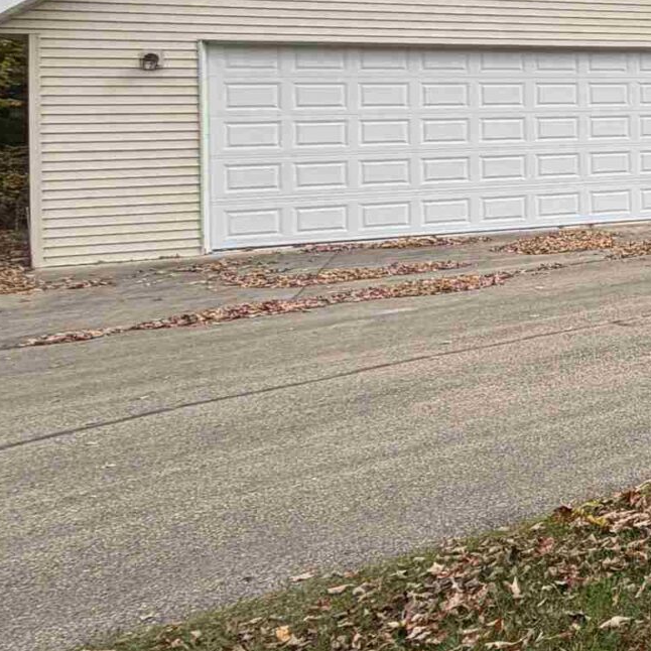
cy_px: 94
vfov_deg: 33.3
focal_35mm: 49
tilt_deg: +1.4
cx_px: 1285
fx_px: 1043
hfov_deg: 19.6
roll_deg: +2.1
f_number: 2.2
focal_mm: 2.22
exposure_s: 1/770
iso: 32
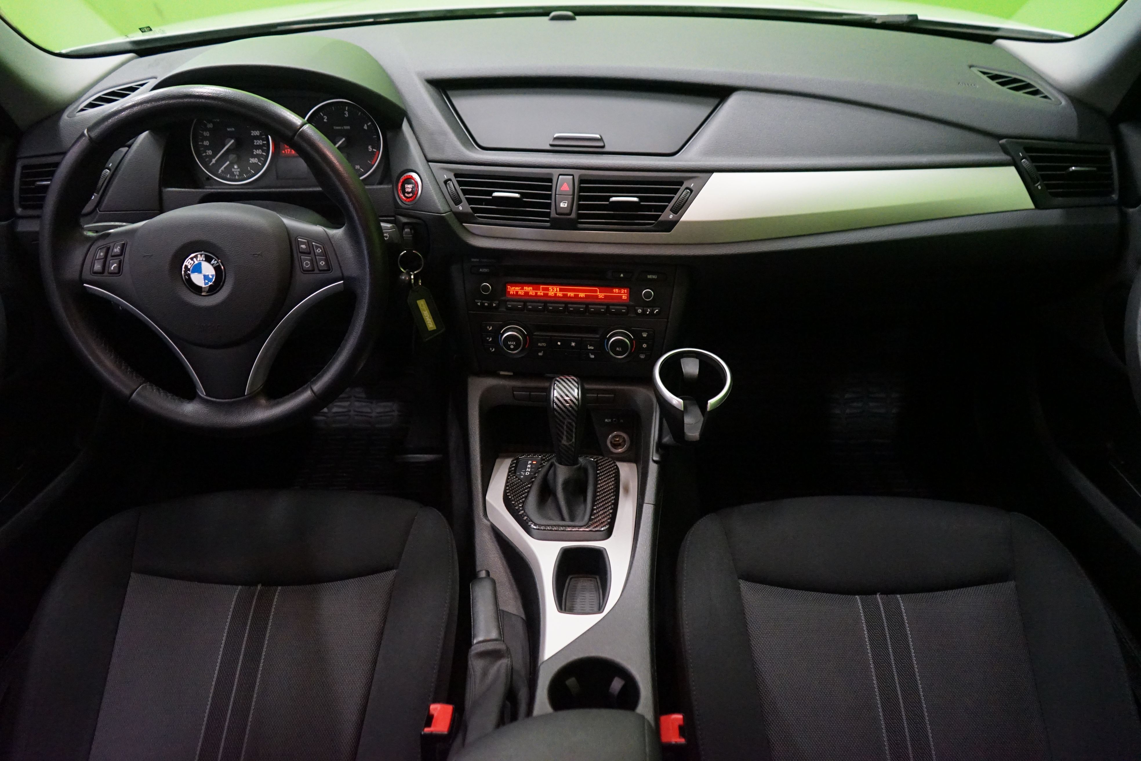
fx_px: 887
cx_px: 570
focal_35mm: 28
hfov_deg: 65.5
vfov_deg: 46.4
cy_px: 380
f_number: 3.5
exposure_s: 1/50
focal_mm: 28
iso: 6400
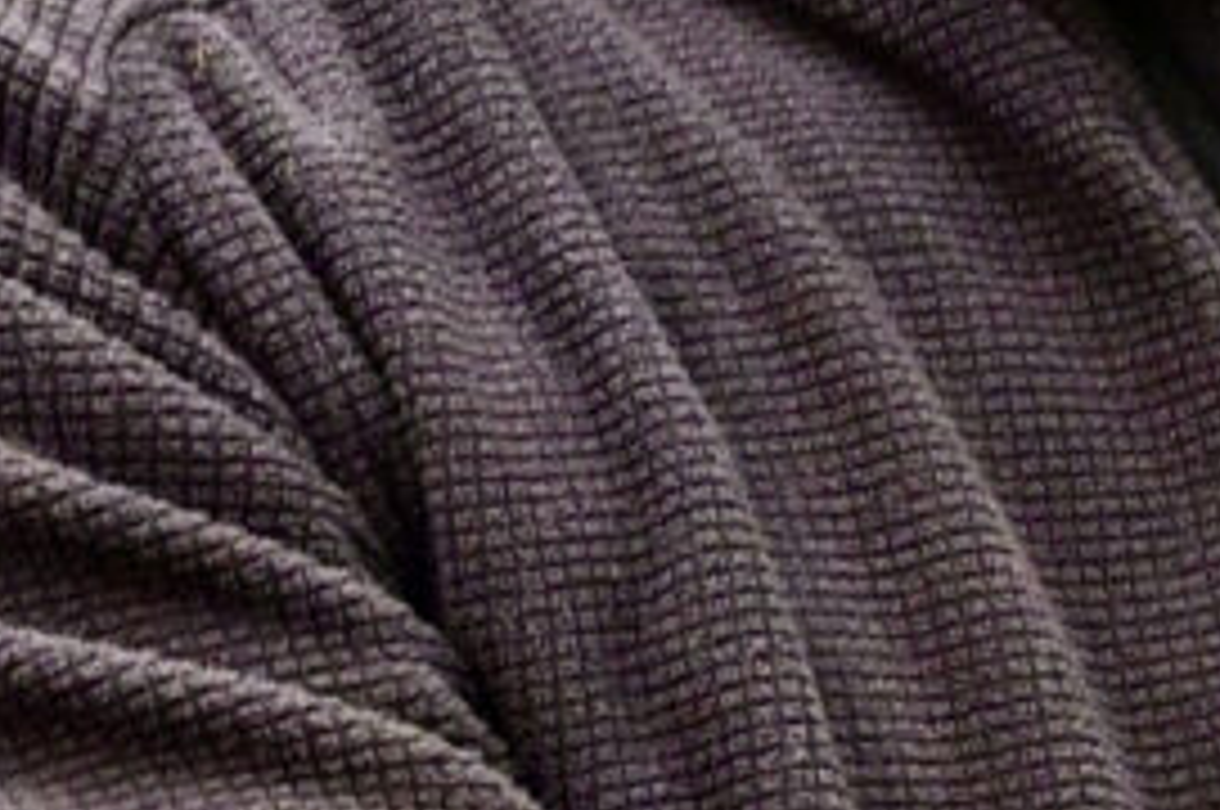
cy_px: 1278
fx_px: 17296
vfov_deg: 2.7
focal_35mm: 511
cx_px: 1952
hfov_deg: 4.0
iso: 1000
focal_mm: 54
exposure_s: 1/200
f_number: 4
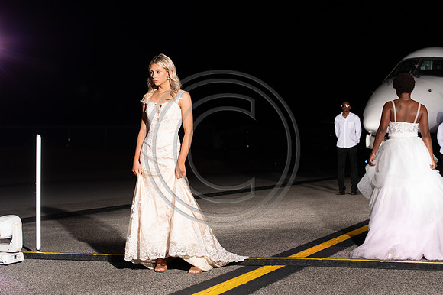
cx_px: 222
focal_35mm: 70
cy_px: 148
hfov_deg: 28.9
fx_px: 861
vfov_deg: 19.4
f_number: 6.3
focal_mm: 70
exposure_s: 1/200
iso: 1000
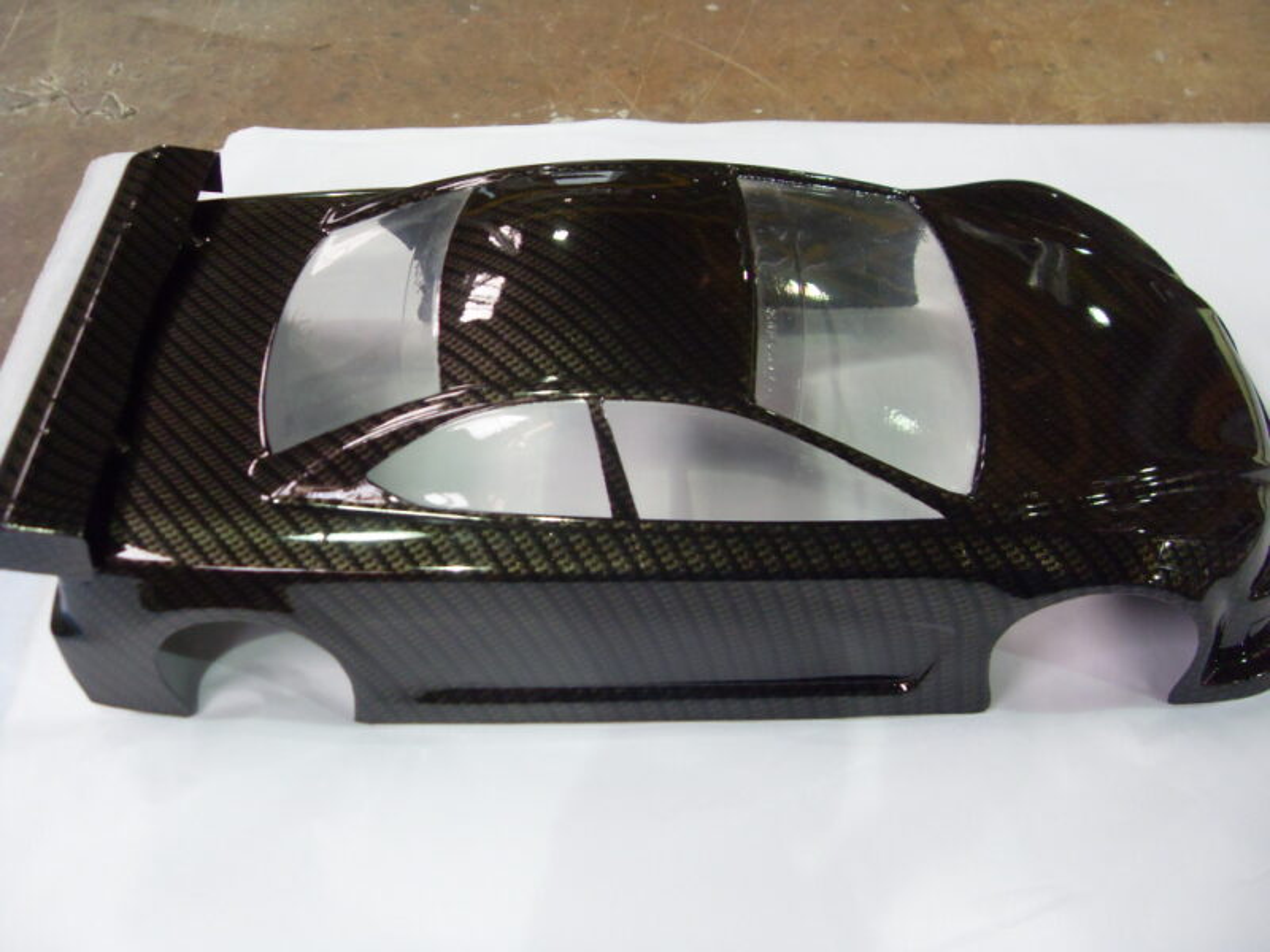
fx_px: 1284
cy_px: 476
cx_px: 635
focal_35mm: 35
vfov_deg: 40.7
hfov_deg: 52.6
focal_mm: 6.3
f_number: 2.8
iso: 200
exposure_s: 1/45
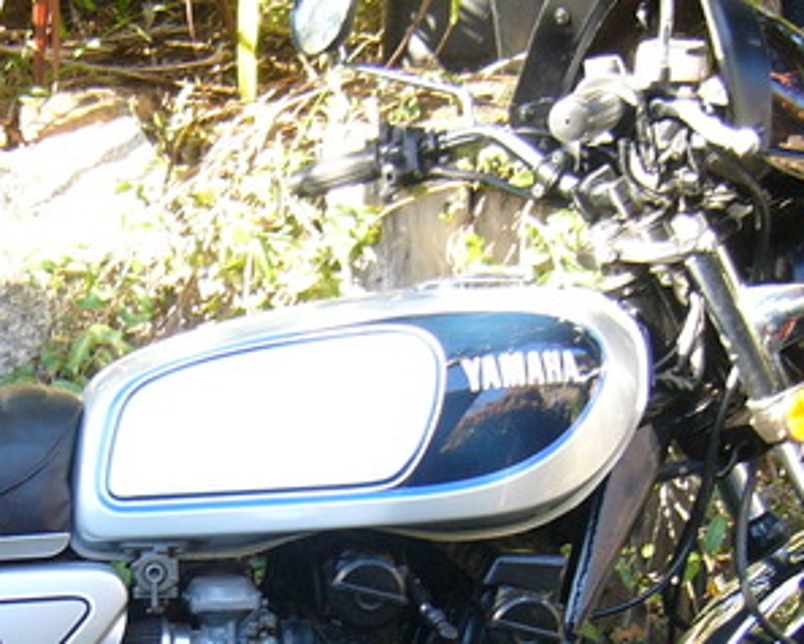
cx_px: 176
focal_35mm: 92
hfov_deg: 20.6
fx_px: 2191
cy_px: 620
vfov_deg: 16.4
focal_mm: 5.8
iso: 100
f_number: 2.8
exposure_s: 1/50
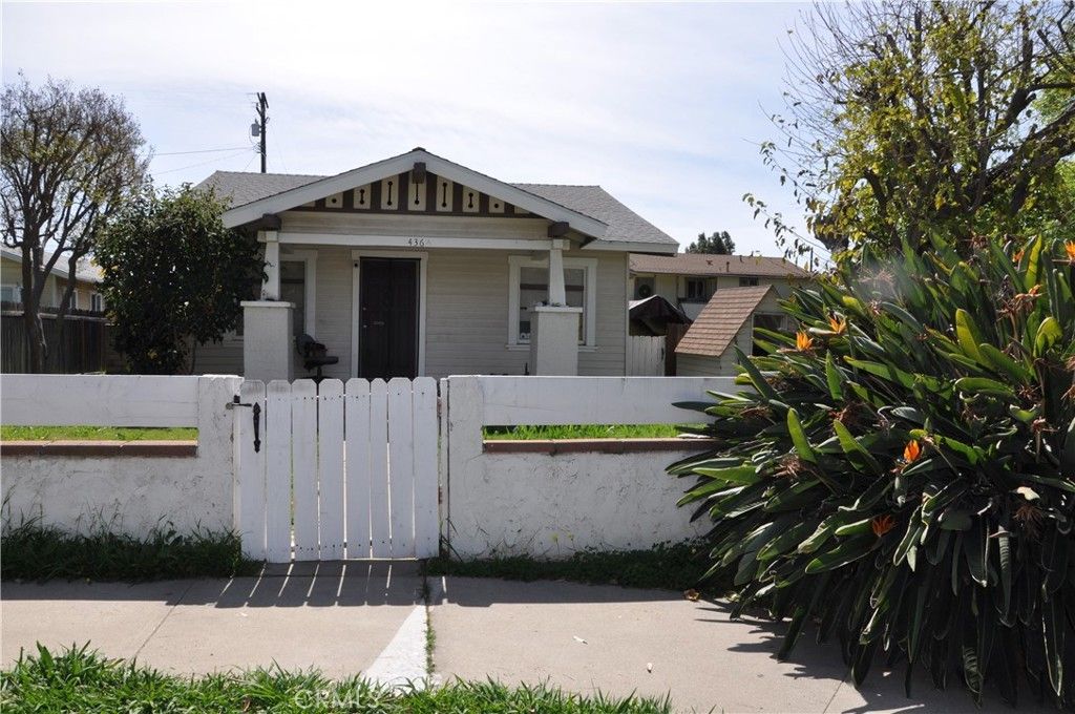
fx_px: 805
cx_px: 538
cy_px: 357
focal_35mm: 27
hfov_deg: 67.4
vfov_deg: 47.8
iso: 200
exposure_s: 1/200
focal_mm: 18
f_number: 14
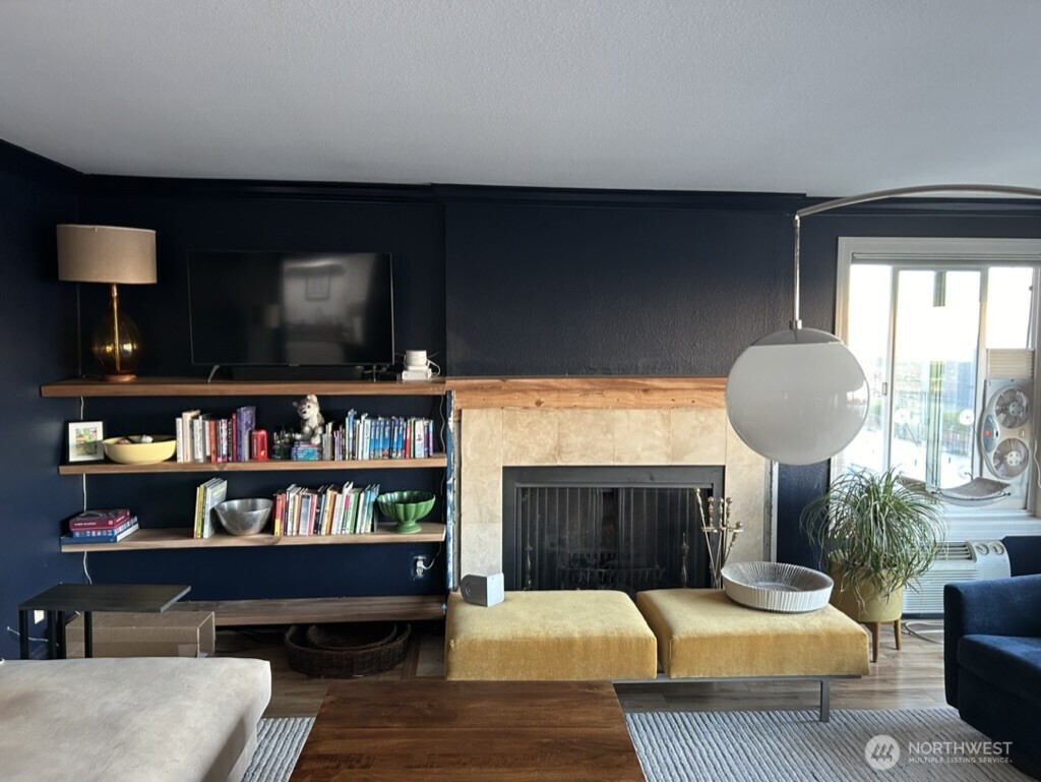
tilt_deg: -3.2
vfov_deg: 53.1
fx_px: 782
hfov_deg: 67.3
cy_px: 391
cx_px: 520
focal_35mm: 26
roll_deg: +0.8
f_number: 1.5
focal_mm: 5.7
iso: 250
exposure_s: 1/60
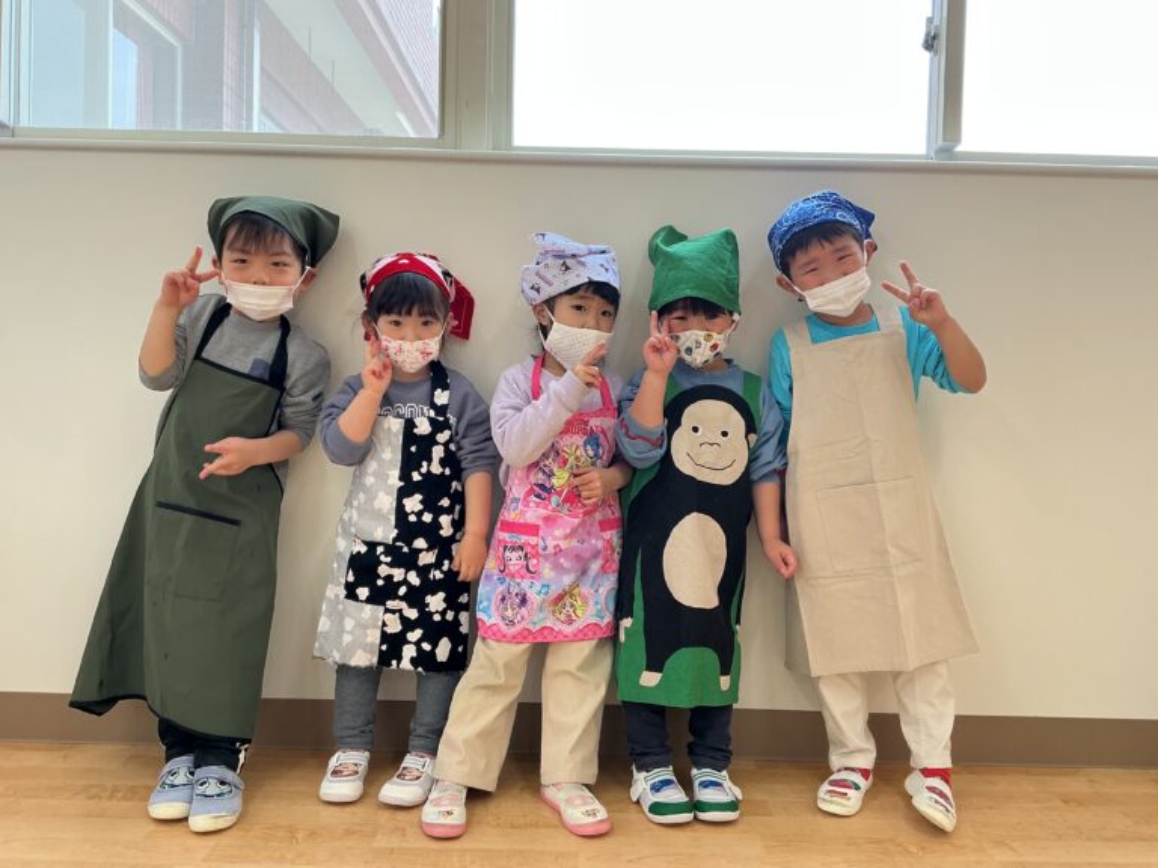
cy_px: 434
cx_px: 579
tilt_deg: -2.1
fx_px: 970
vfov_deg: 48.2
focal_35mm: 29
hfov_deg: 61.7
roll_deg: -1.0
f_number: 1.8
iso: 32
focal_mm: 3
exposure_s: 1/120
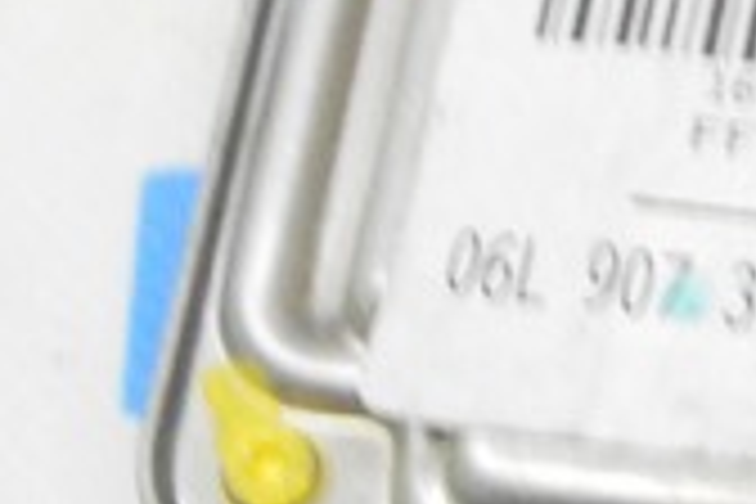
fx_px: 5754
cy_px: -259
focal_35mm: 274
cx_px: 1287
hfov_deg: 7.3
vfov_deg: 5.0
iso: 6400
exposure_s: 1/15
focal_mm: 30
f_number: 20
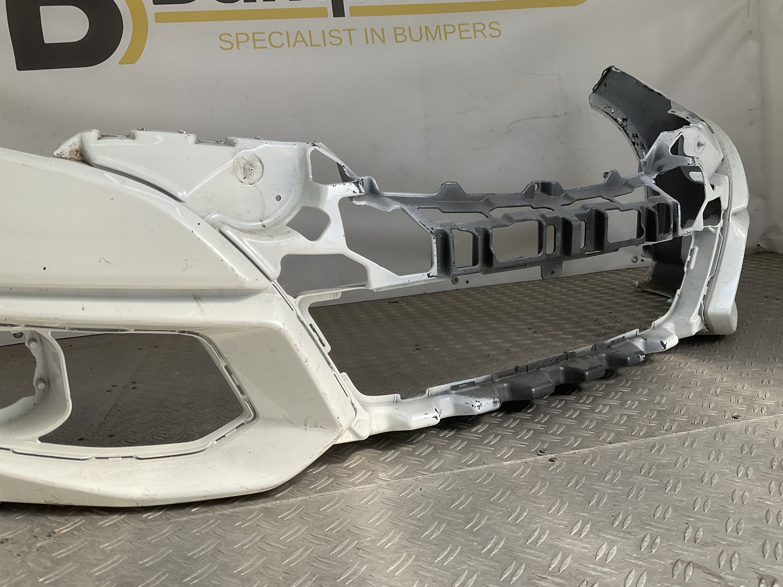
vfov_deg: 48.2
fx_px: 656
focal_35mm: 29
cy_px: 294
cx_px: 392
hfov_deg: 61.7
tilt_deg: -9.3
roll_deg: +3.8
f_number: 1.8
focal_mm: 3
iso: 16
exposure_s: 1/929
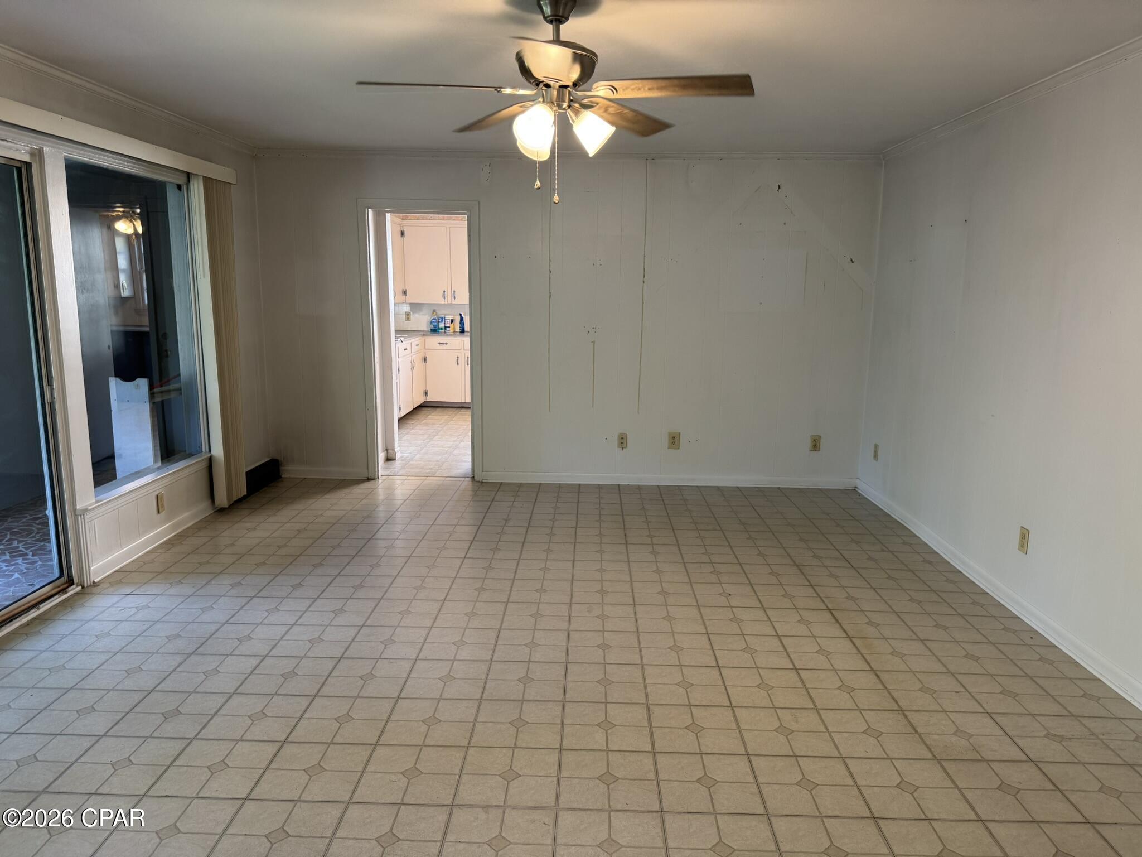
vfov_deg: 56.8
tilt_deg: -9.3
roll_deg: -0.8
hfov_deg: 71.6
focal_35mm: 24
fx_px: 792
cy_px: 428
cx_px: 571
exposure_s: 1/60
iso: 160
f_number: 1.78
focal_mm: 6.76
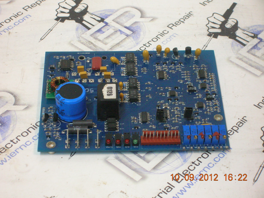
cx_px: 132
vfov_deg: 14.5
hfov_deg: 19.3
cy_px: 99
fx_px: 777
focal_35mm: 102
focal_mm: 17.1
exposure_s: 1/4.6
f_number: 4.9
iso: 200
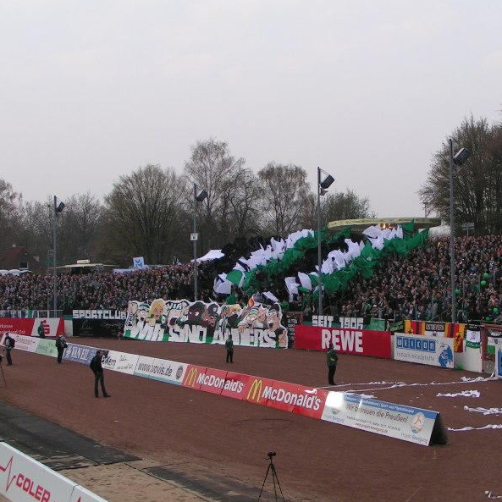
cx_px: 283
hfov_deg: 30.5
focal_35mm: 56
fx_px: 919
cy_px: 251
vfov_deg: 30.6
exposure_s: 1/125
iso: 50
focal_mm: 7.3
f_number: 4.5
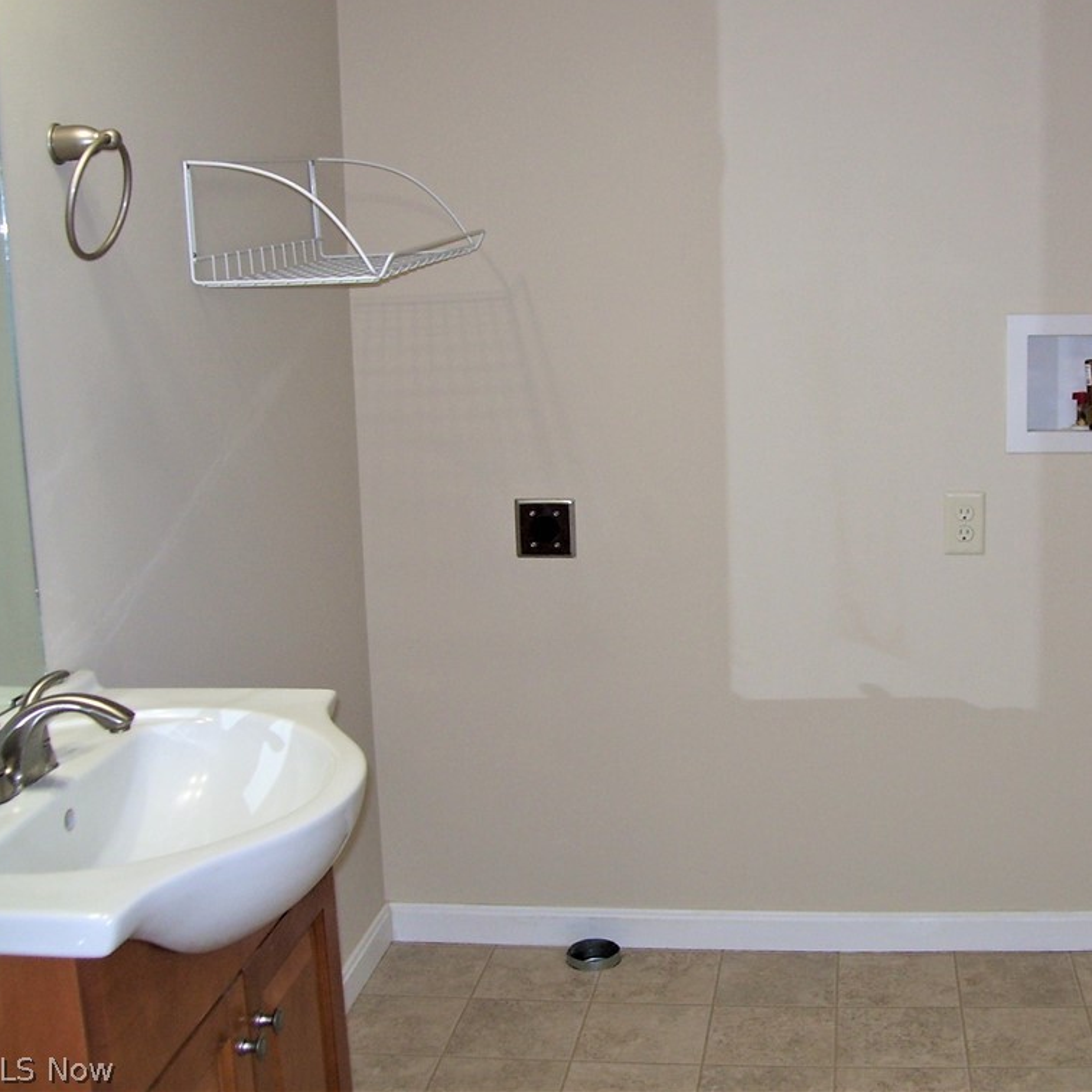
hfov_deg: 38.8
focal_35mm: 43
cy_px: 540
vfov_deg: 39.2
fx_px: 1535
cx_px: 703
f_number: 2.7
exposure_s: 1/60
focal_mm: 6
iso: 80
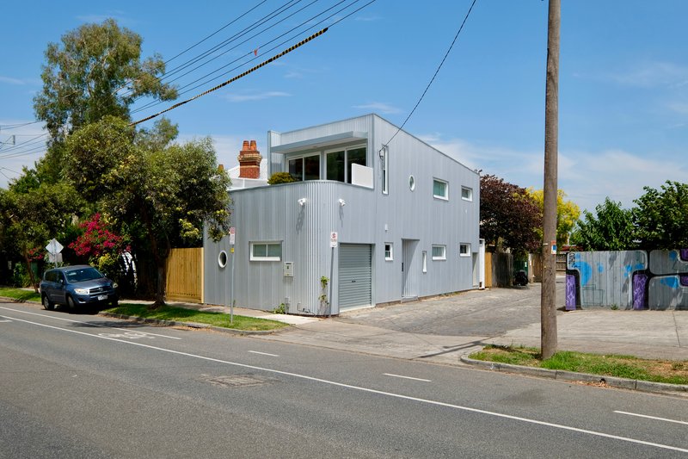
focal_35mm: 36
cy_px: 230
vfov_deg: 36.9
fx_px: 688
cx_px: 344
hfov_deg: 53.1
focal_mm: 24
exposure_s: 1/640
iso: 200
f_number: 8
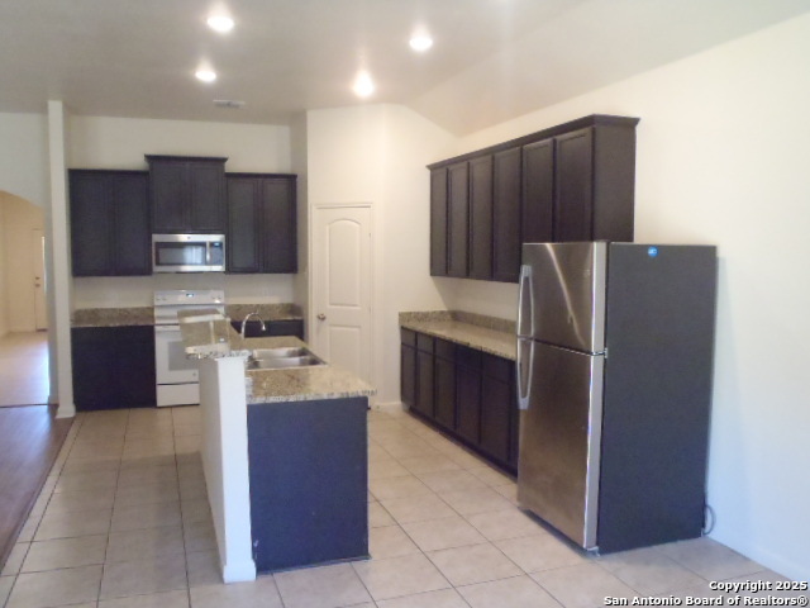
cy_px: 304
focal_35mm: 28
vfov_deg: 49.7
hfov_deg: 63.4
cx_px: 405
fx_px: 655
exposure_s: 1/20
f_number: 3.9
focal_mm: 5
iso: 800
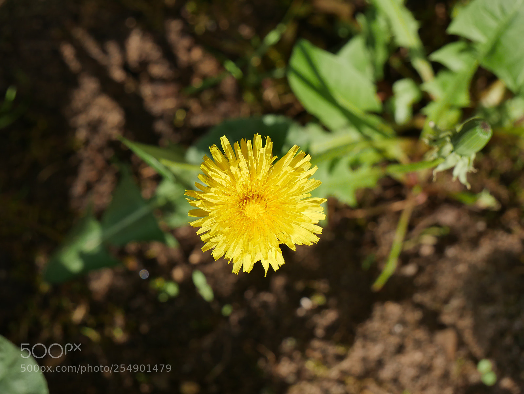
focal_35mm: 84
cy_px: 197
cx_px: 262
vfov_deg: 17.6
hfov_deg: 23.3
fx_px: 1272
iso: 200
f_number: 7.1
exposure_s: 1/320
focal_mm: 42
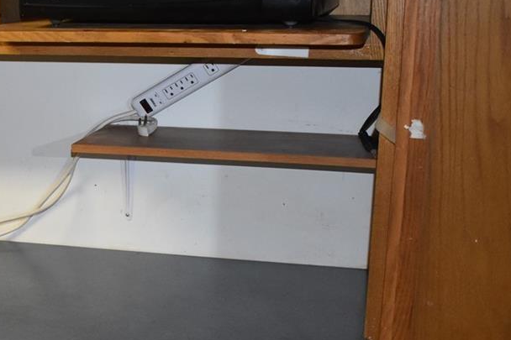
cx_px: -8
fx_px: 1007
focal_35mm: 71
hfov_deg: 26.8
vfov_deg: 19.0
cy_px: 282
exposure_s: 1/200
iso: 1600
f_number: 3.5
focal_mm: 18
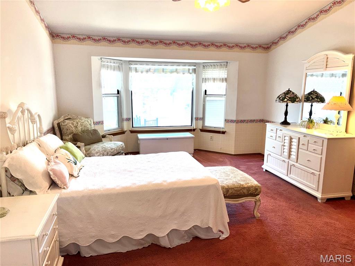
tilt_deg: -10.0
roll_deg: -0.3
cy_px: 133
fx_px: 267
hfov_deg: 67.3
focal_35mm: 26
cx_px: 178
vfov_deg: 53.1
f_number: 1.6
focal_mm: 5.96
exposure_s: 1/185
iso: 64
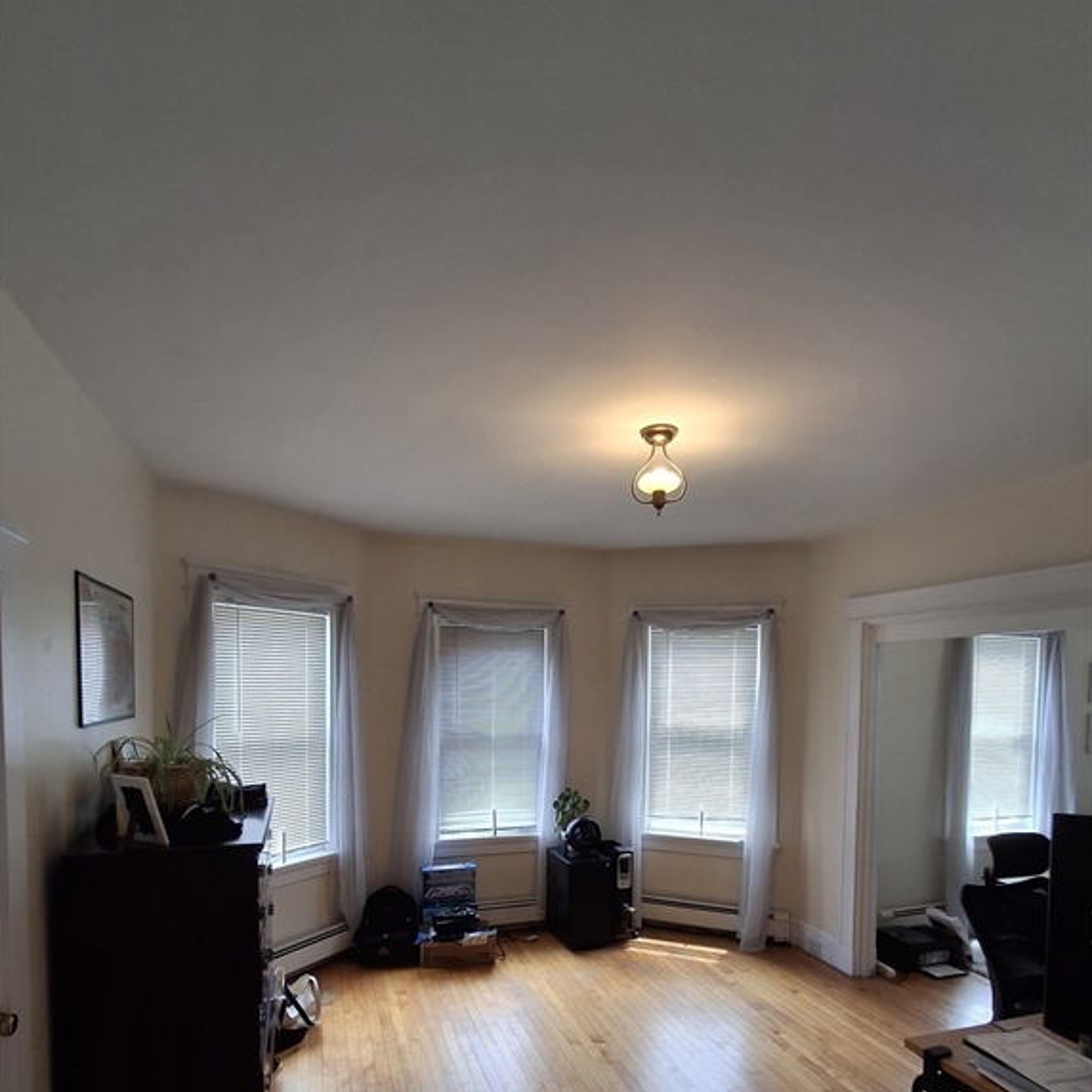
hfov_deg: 77.7
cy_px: 718
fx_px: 678
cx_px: 544
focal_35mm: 19
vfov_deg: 75.5
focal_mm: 1.64
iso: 40
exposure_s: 1/60
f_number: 2.2
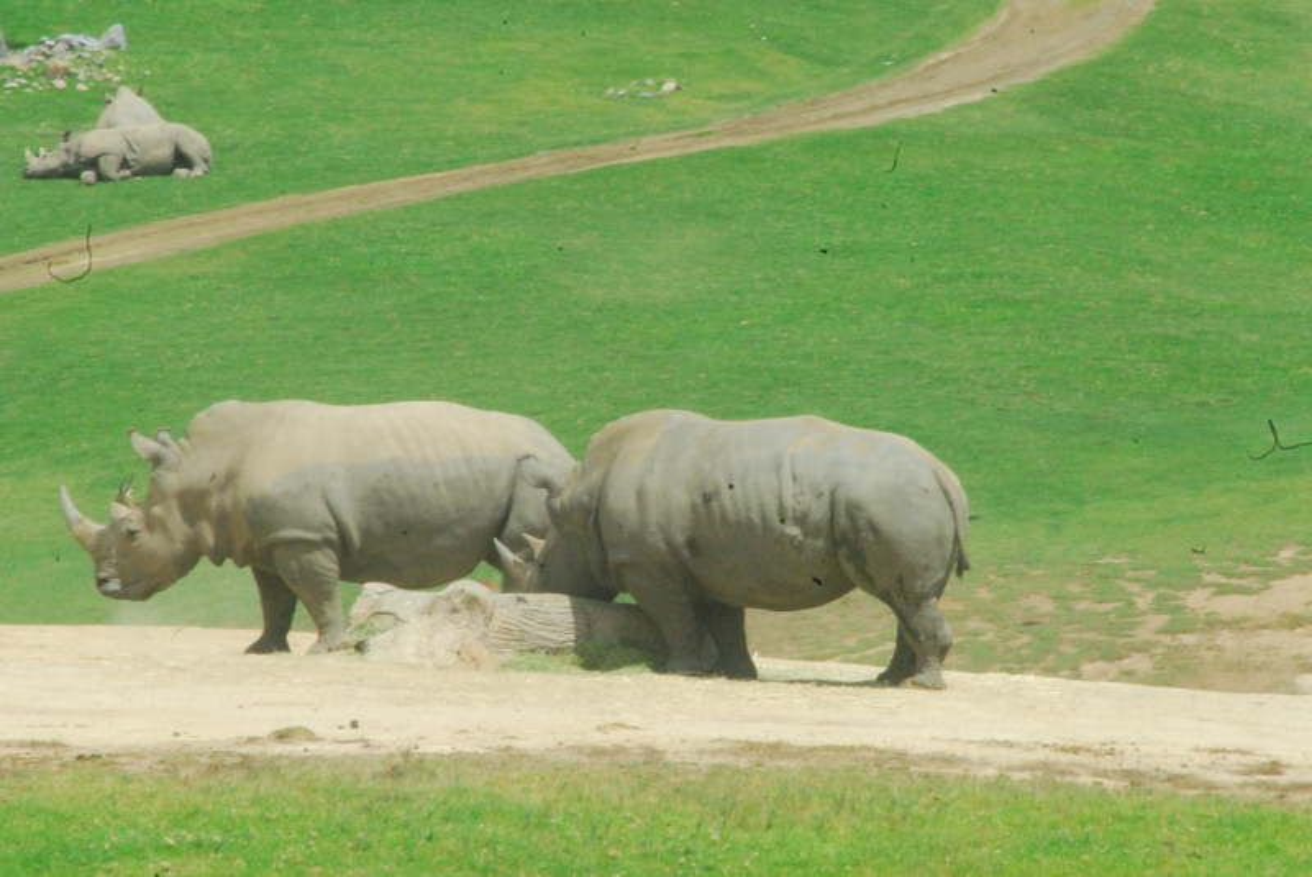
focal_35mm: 450
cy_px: 438
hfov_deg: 4.6
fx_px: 16415
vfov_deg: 3.1
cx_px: 656
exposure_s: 1/90
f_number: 45
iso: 1600
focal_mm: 300
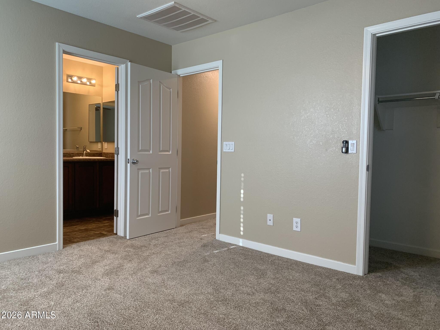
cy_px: 165
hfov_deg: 67.3
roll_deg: -1.4
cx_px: 220
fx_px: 330
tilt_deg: -2.6
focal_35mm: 26
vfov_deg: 53.1
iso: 80
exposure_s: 1/60
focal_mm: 4.25
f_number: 1.8
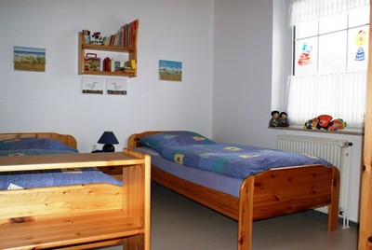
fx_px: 310
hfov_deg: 61.9
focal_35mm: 30
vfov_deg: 43.7
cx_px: 186
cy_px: 125
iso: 400
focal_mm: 20
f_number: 5.6
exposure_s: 1/60
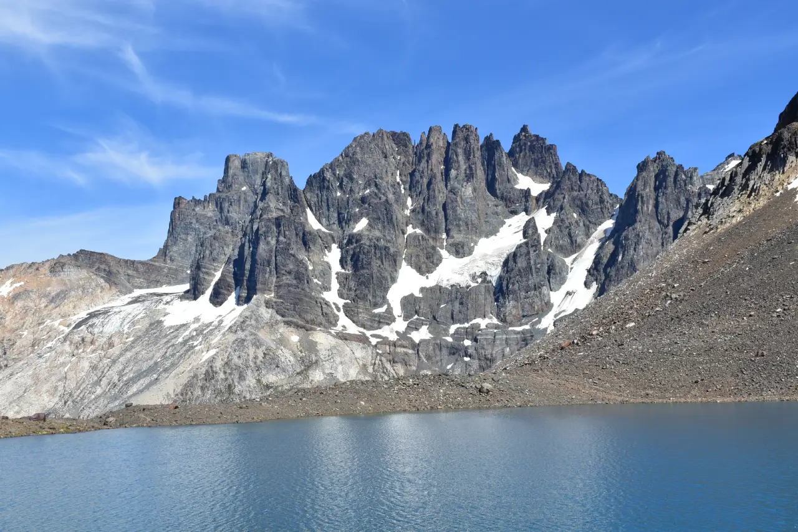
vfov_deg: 29.9
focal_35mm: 45
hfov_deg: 43.6
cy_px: 266
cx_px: 399
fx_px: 997
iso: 100
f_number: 16
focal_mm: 30
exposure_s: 1/100
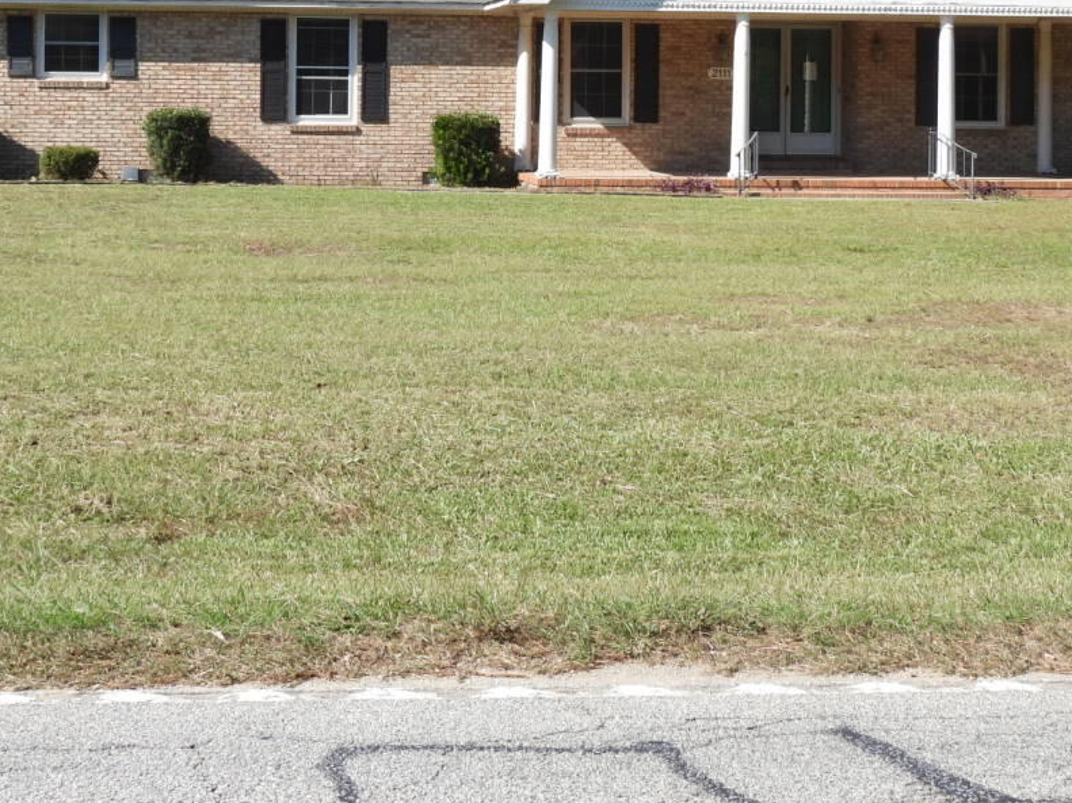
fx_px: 2694
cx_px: 565
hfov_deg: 22.5
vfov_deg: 16.8
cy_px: 104
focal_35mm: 87
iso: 100
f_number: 3.2
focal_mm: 7.7
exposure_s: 1/1000
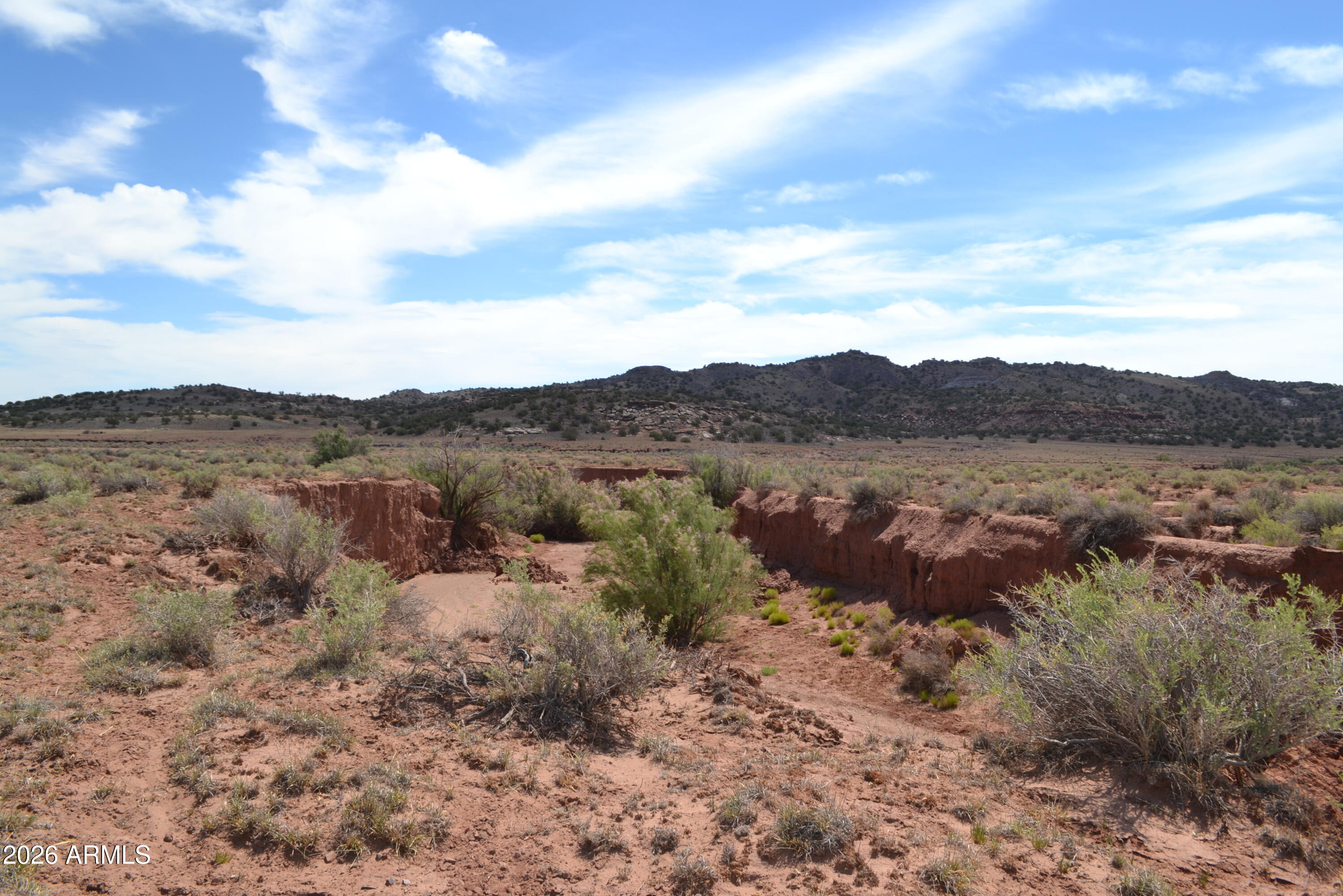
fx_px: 1007
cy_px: 448
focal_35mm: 27
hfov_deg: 67.4
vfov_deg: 47.9
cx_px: 672
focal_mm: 18
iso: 100
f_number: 9
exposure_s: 1/200
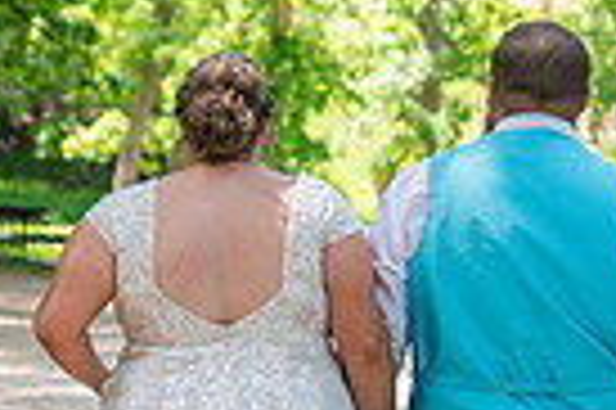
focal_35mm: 276
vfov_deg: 5.0
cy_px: 286
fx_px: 4717
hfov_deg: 7.5
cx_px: 396
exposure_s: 1/160
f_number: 4
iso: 200
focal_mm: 65
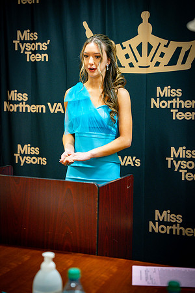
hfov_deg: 21.6
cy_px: 146
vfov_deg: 31.9
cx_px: 98
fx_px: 512
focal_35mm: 63
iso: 1600
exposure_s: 1/125
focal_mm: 63
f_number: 2.8
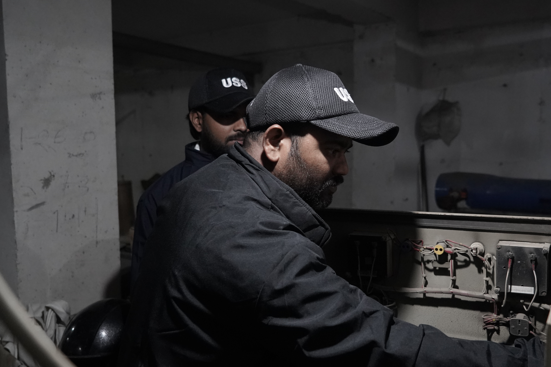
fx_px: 505
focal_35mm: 33
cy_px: 186
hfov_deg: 56.7
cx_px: 334
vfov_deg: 40.0
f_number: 4
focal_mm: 24
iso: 5000
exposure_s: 1/100
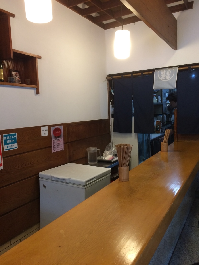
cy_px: 132
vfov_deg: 61.7
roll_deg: +4.6
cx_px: 100
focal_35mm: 29
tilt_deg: -6.2
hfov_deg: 48.2
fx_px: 222
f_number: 2.2
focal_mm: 4.15
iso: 100
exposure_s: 1/30
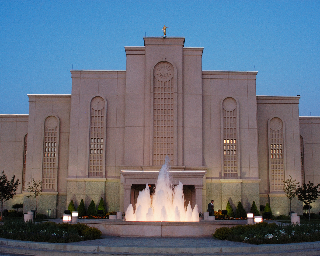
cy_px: 128
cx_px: 164
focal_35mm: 48
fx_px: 455
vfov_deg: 31.4
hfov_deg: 38.8
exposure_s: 1/30
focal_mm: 28
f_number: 6.3
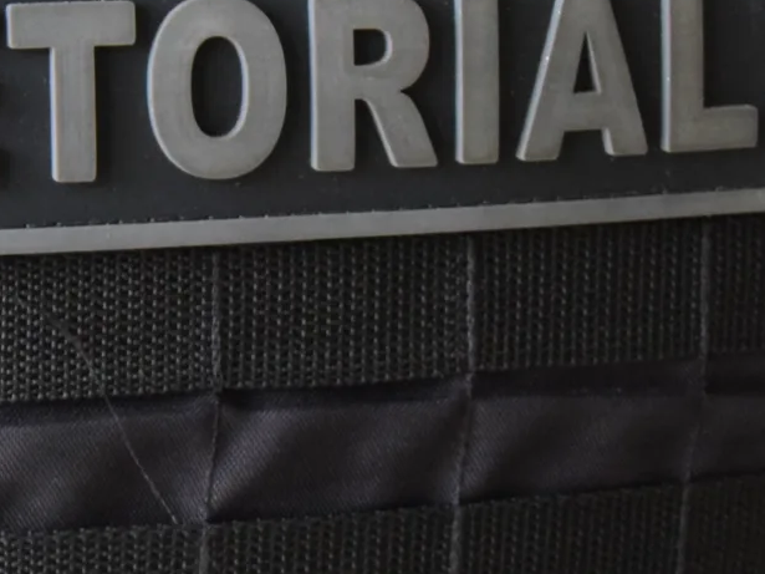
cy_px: 114
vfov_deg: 7.7
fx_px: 4242
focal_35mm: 192
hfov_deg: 10.3
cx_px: 236
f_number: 11
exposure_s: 1/125
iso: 2500
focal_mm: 40
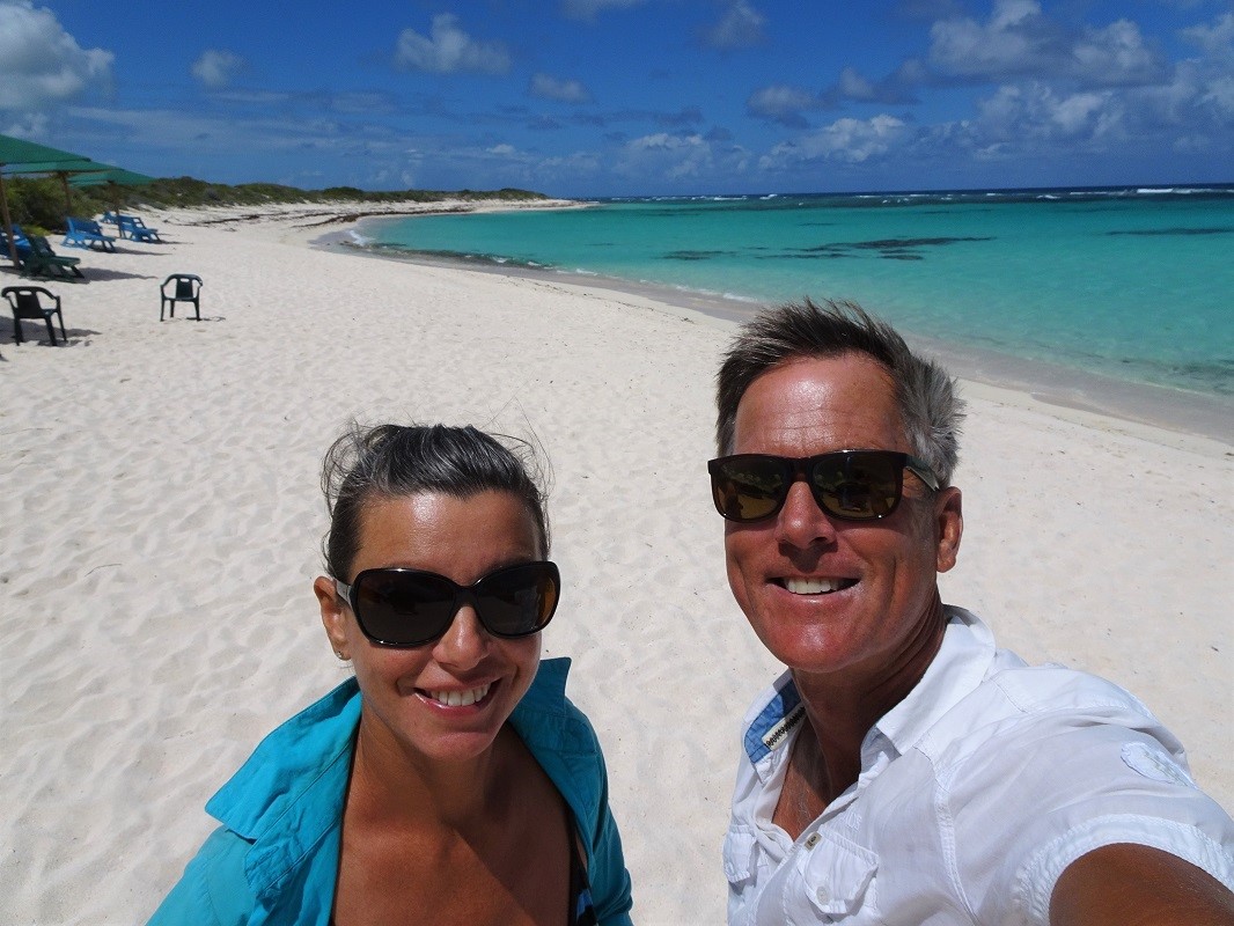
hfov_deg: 71.6
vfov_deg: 56.8
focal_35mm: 24
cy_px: 463
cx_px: 617
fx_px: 856
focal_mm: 4.1
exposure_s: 1/2000
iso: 80
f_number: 4.5
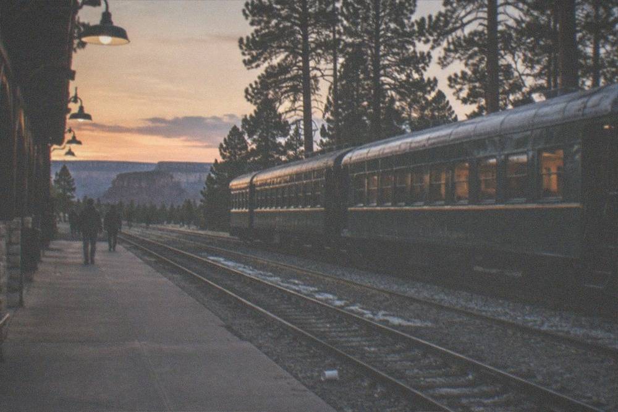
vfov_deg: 27.5
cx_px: 309
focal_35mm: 49
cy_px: 206
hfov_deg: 40.4
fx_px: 841
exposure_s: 1/2000
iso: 800
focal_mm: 49
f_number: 4
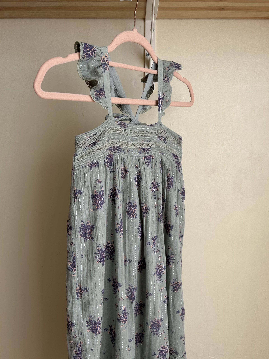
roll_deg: -0.5
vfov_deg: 67.3
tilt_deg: -10.0
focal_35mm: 26
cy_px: 180
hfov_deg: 53.1
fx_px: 269
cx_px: 134
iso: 40
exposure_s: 1/194
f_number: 1.5
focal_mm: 5.7
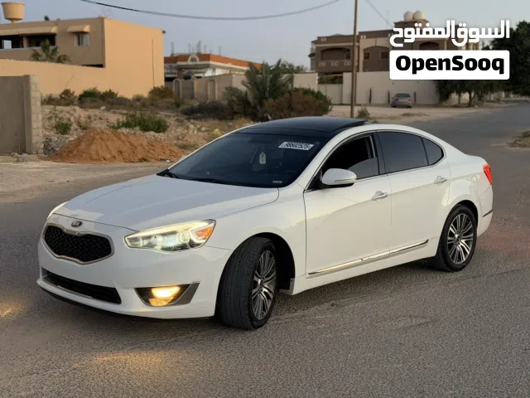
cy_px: 199
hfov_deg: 39.7
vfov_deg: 30.3
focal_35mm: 48
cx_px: 265
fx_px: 735
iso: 200
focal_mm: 6.76
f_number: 1.78
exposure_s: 1/73
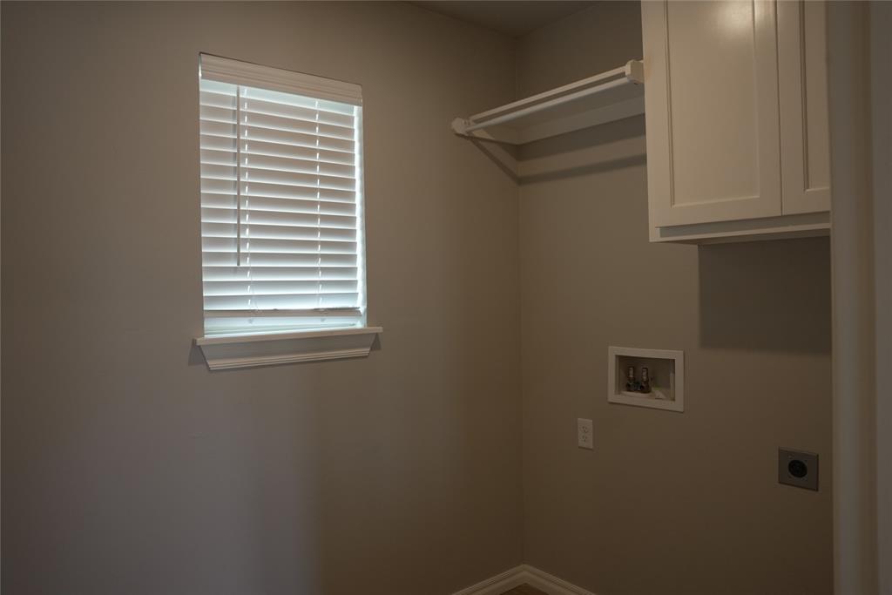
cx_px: 446
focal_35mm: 24
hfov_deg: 73.7
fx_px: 595
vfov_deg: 53.1
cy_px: 298
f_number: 8
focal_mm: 24
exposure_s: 1/60
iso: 1000
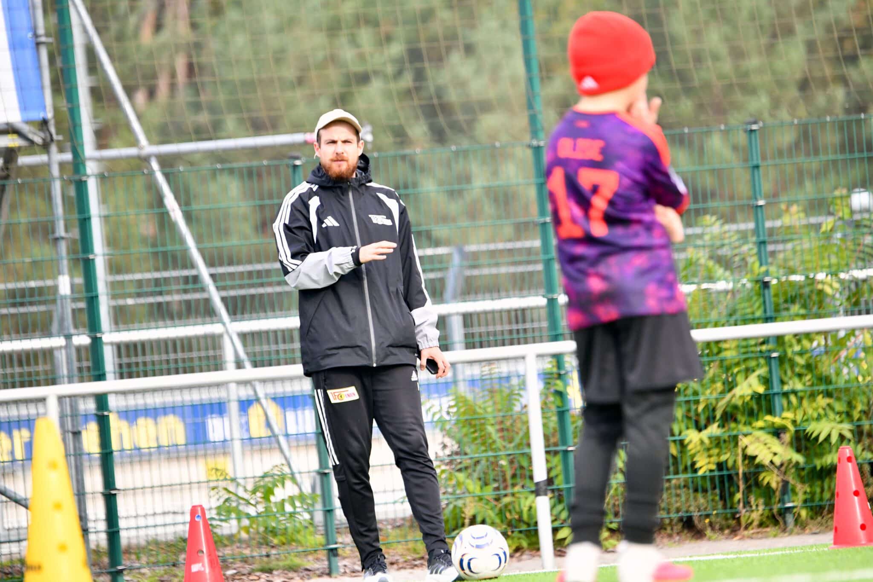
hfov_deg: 5.9
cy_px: 291
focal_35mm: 350
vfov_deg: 3.9
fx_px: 8486
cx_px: 436
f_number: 5.6
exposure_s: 1/1600
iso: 2500
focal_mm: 350
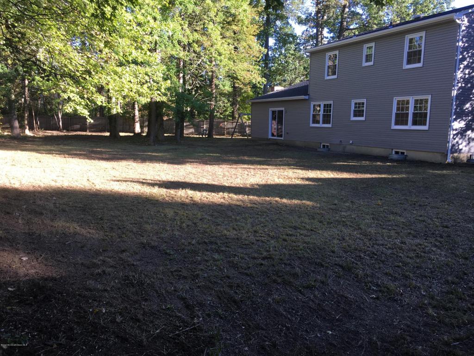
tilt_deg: -7.9
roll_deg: -1.3
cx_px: 237
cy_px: 178
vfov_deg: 48.2
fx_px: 397
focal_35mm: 29
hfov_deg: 61.7
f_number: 2.2
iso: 25
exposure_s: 1/128
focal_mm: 4.15
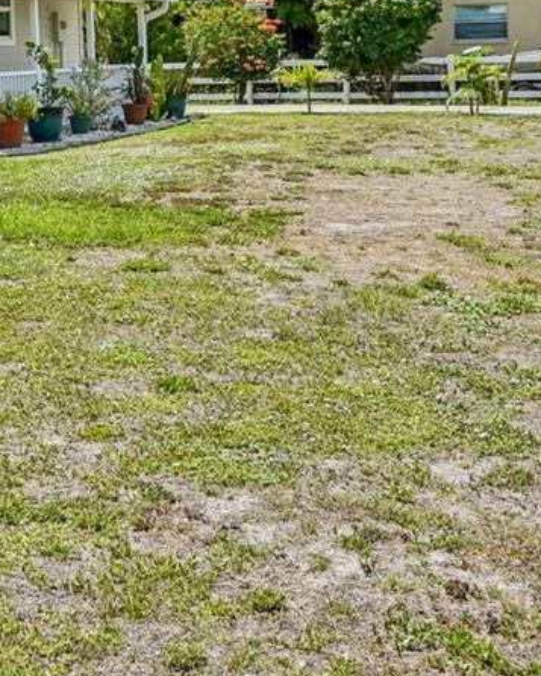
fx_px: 1280
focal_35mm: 64
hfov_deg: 22.4
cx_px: -73
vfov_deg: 28.0
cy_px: 14
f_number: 8
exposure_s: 1/1600
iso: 400
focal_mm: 19
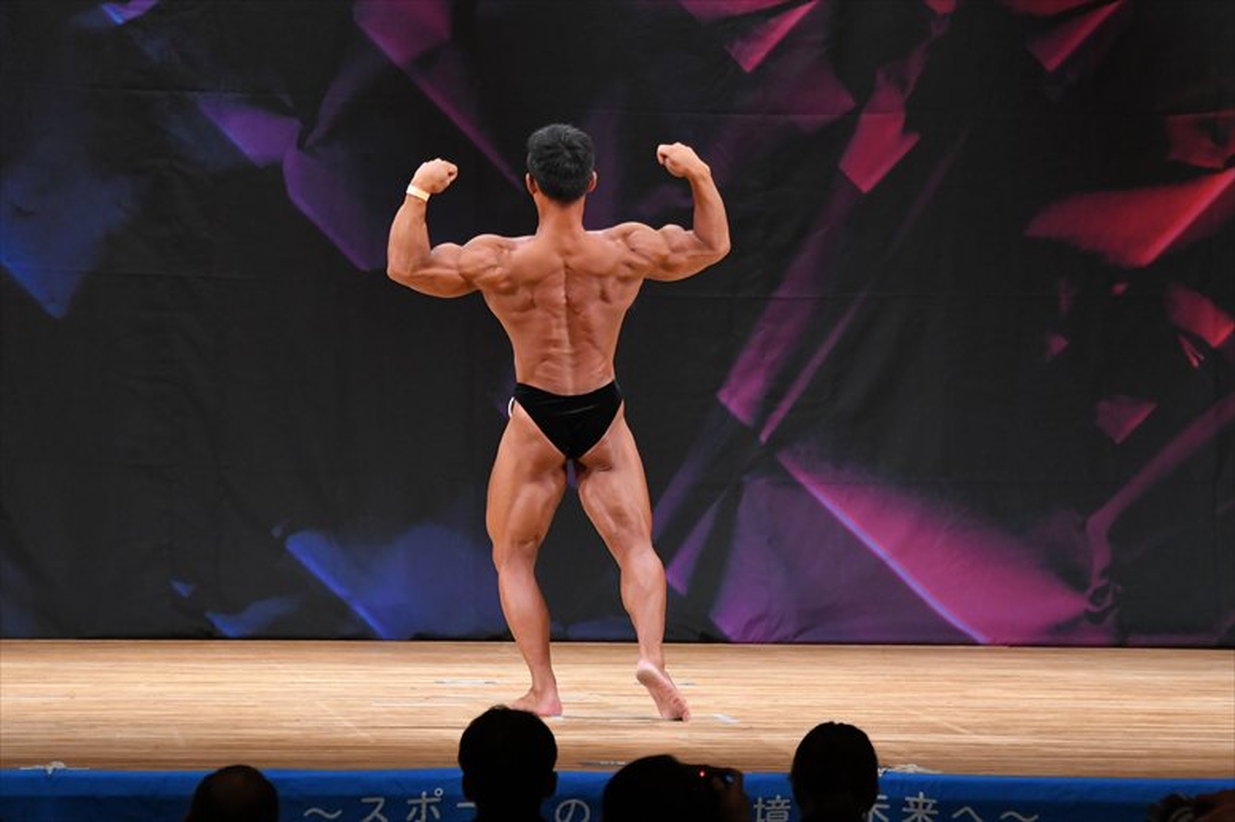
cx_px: 618
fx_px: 8229
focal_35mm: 240
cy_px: 411
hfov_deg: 8.6
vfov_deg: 5.7
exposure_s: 1/400
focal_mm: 160
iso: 3200
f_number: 5.6
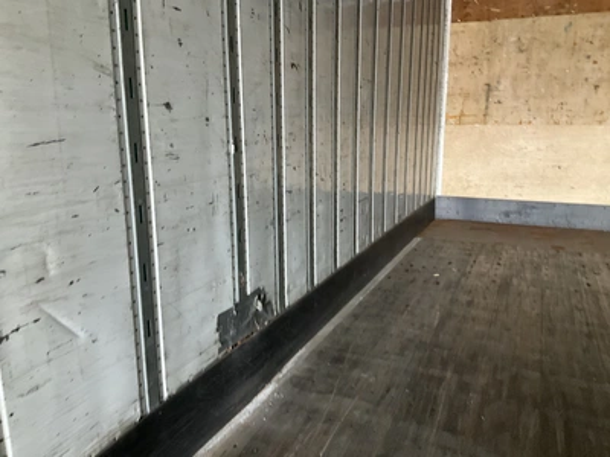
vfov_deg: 48.2
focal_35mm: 29
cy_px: 228
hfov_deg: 61.7
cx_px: 305
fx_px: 511
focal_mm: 3
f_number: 1.8
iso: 200
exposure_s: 1/60
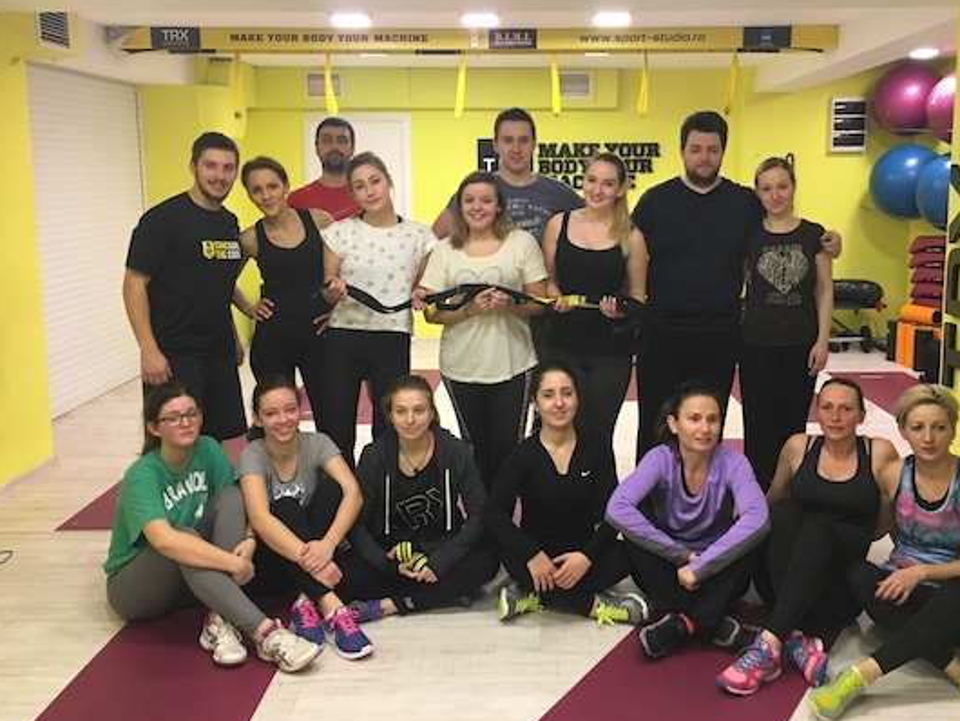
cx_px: 542
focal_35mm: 35
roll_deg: +0.8
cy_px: 310
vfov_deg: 40.6
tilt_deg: -8.1
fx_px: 971
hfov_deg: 52.5
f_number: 2.2
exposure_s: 1/33
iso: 160
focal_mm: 4.15
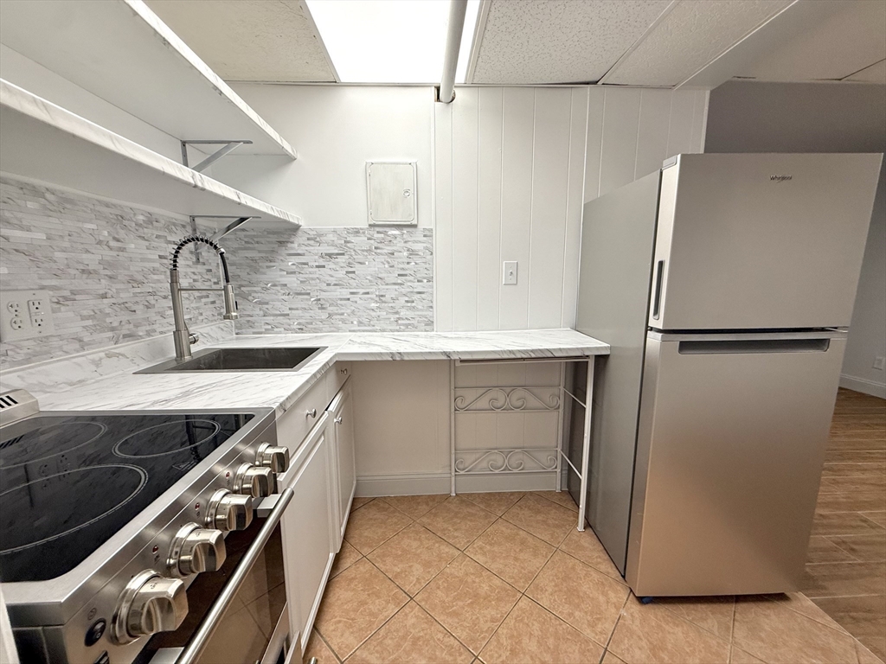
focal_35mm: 14
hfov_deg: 102.1
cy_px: 332
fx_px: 358
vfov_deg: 85.7
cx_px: 443
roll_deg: -0.1
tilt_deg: -8.4
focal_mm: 2.22
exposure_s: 1/120
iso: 100
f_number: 2.2
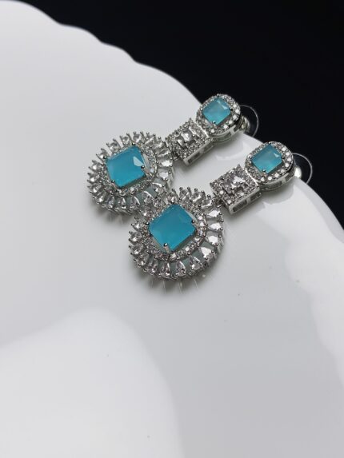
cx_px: 172
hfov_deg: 36.8
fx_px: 517
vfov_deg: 47.9
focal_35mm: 39
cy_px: 229
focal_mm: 3.98
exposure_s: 1/168
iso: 50
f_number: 1.8
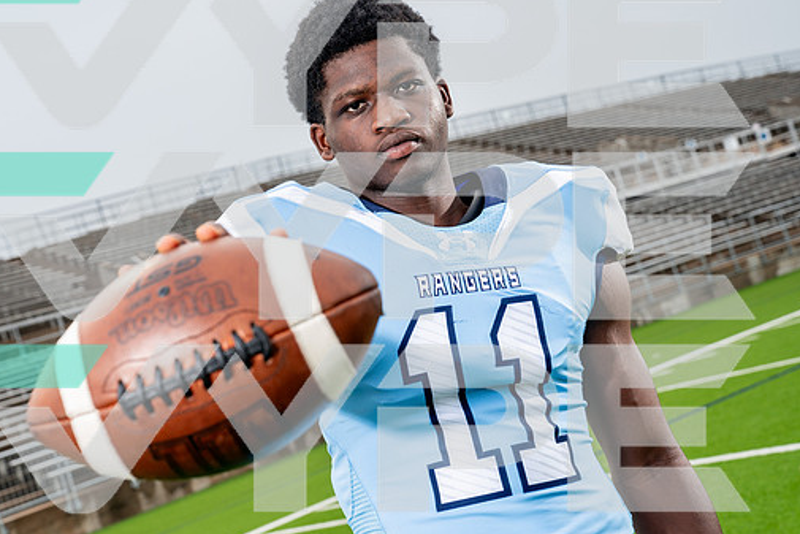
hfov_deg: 32.3
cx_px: 352
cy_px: 237
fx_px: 1378
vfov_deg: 21.9
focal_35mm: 62
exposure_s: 1/250
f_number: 6.3
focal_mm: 54
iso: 160
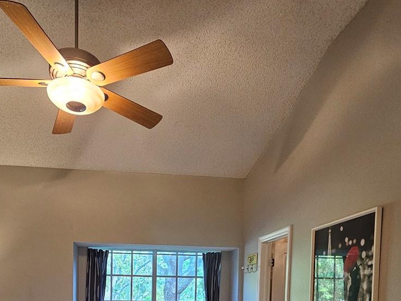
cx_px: 158
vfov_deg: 41.5
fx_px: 324
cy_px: 317
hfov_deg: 62.8
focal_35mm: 28
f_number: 2.2
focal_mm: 2.2
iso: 320
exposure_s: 1/60
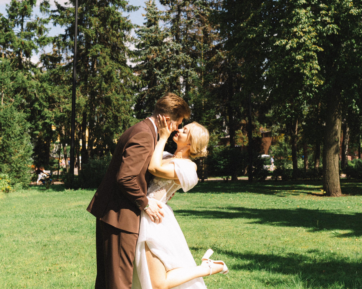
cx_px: 184
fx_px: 557
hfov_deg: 36.0
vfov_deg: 29.0
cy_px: 108
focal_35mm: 52
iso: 320
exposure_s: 1/640
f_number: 4
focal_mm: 35
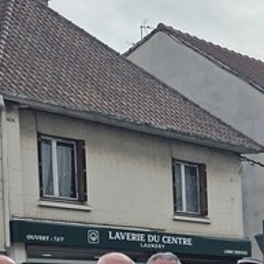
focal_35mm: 108
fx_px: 932
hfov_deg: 13.8
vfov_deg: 15.7
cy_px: 290
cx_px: 523
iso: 50
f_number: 1.7
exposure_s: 1/7944
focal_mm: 6.3
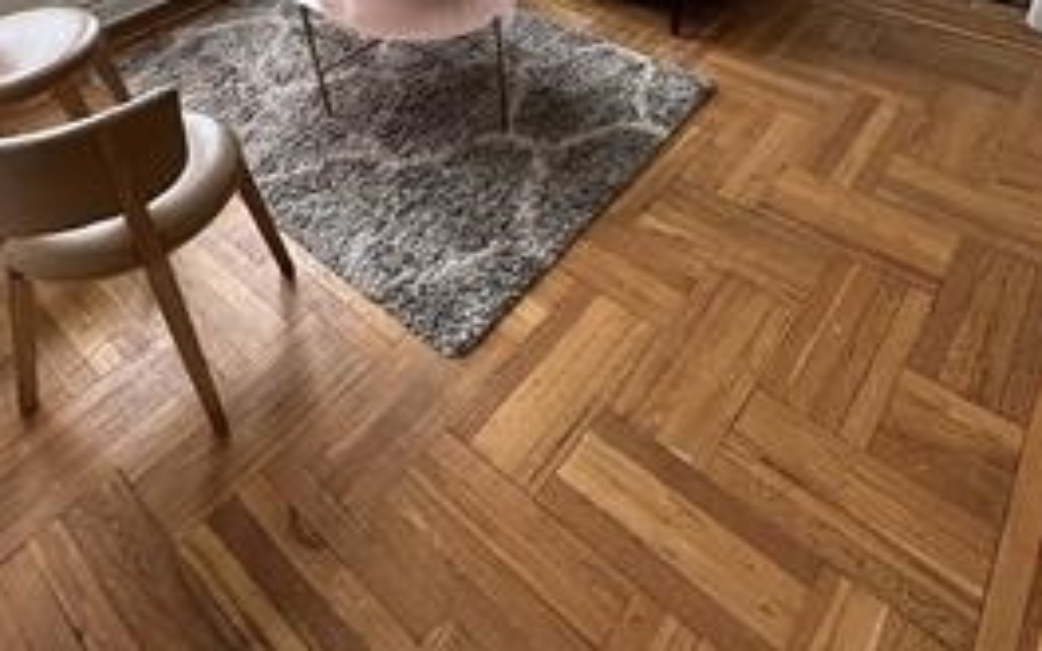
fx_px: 767
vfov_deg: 40.2
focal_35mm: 27
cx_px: 545
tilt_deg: -27.9
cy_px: -4
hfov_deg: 68.4
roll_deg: +4.8
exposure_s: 1/99
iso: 200
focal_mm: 2.22
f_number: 2.2
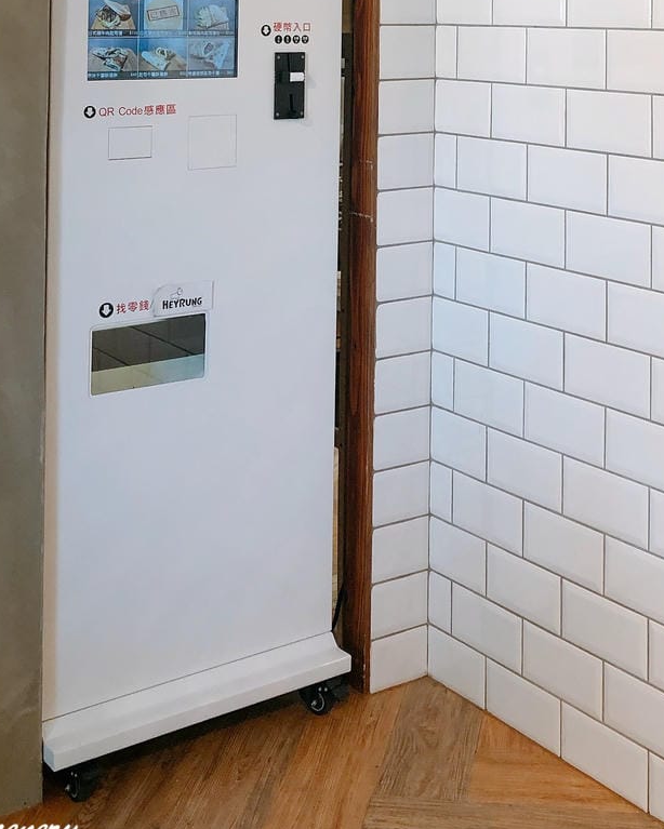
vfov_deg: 30.9
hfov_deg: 26.5
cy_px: 19
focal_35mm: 57
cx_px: 462
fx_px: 1400
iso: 25
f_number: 1.8
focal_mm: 3.99
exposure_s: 1/40
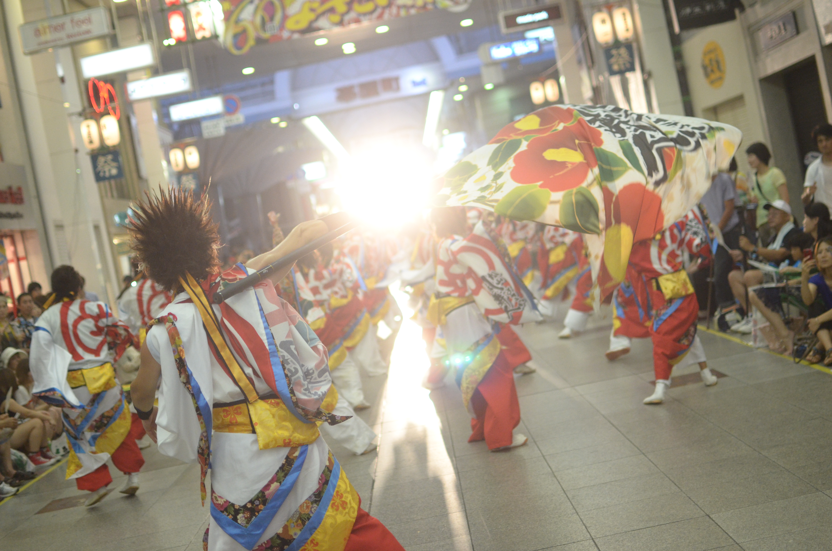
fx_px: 1211
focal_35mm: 52
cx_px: 416
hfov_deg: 37.9
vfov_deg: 25.6
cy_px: 276
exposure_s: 1/500
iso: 1600
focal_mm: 35
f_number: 1.8
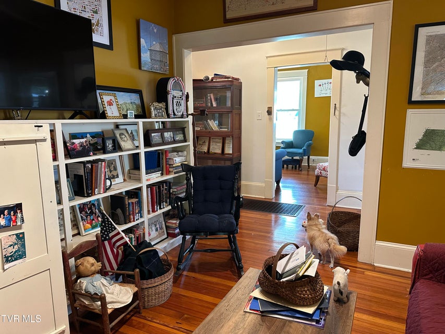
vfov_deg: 56.8
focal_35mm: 24
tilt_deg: -9.5
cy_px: 167
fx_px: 309
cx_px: 222
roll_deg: +1.4
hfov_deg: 71.6
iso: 320
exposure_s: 1/60
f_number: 1.78
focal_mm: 6.86
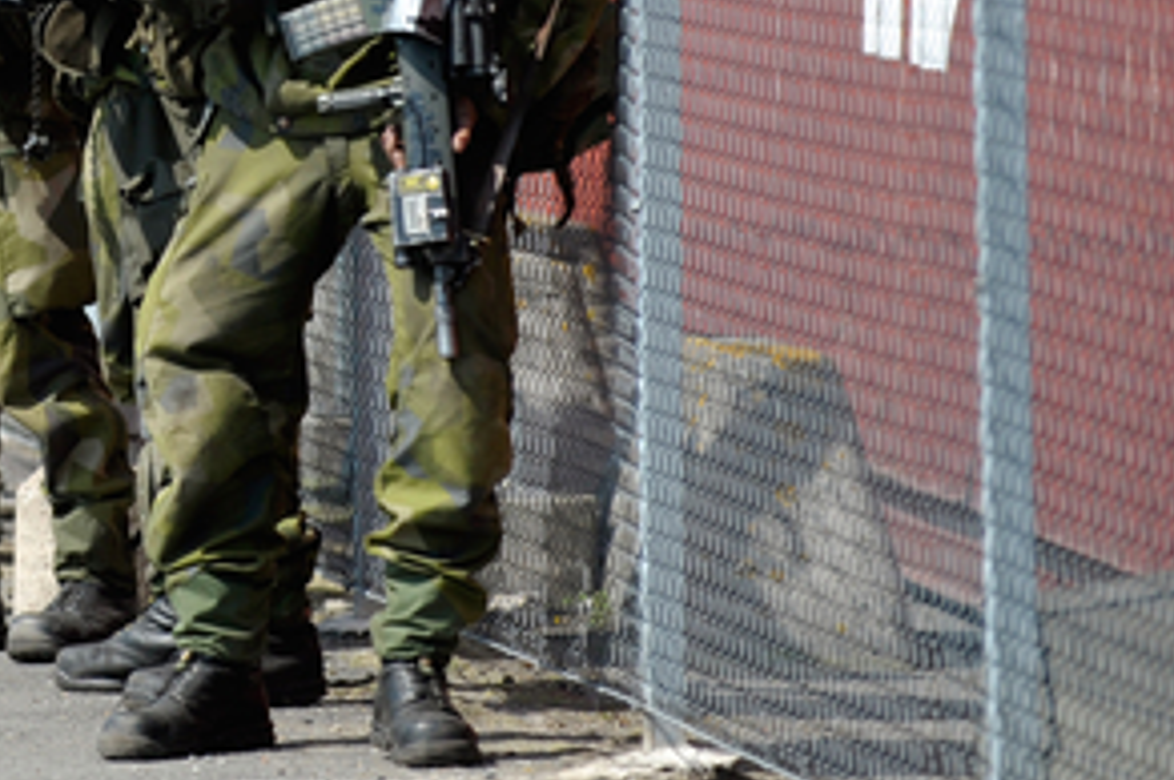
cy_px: 0
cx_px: -113
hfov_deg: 3.8
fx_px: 17851
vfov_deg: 2.5
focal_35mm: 548
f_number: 3.5
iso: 200
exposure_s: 1/1600
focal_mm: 200
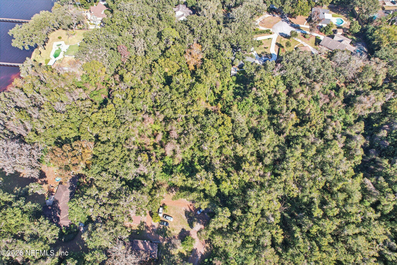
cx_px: 198
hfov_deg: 78.6
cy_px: 132
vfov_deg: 57.2
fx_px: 243
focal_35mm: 22
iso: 110
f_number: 2.8
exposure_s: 1/640
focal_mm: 8.4
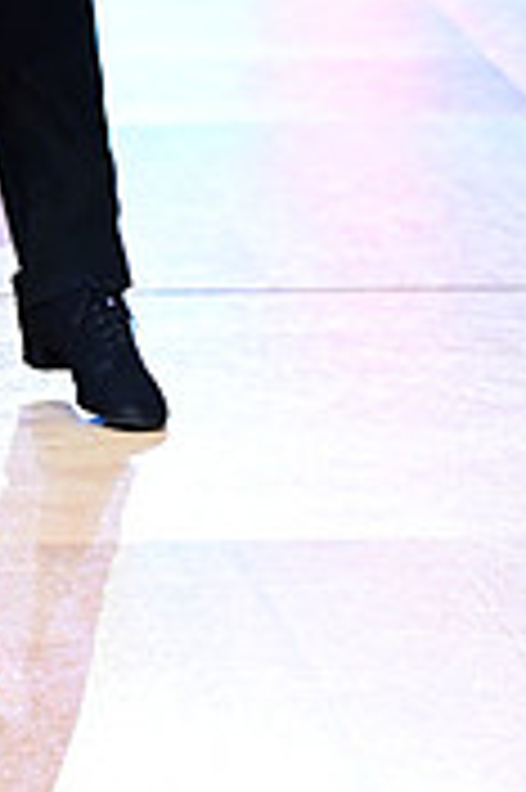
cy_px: -441
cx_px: -99
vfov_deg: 5.9
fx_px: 7619
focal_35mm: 347
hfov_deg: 3.9
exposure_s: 1/500
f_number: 2.8
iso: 2000
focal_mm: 105
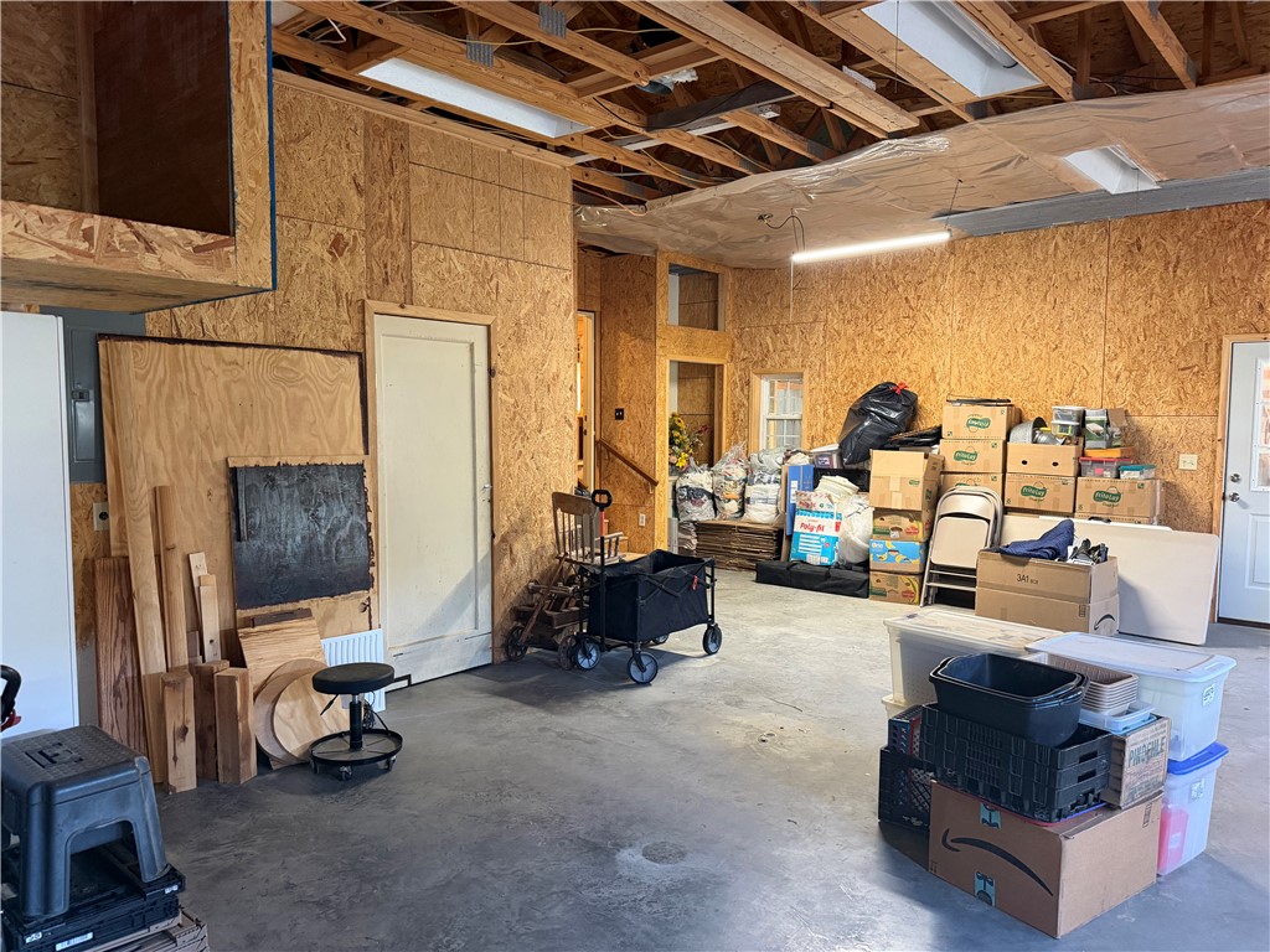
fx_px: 881
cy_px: 476
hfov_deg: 71.6
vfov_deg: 56.8
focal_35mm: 24
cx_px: 635
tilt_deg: -3.9
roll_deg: -0.3
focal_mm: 6.76
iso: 400
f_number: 1.78
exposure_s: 1/60
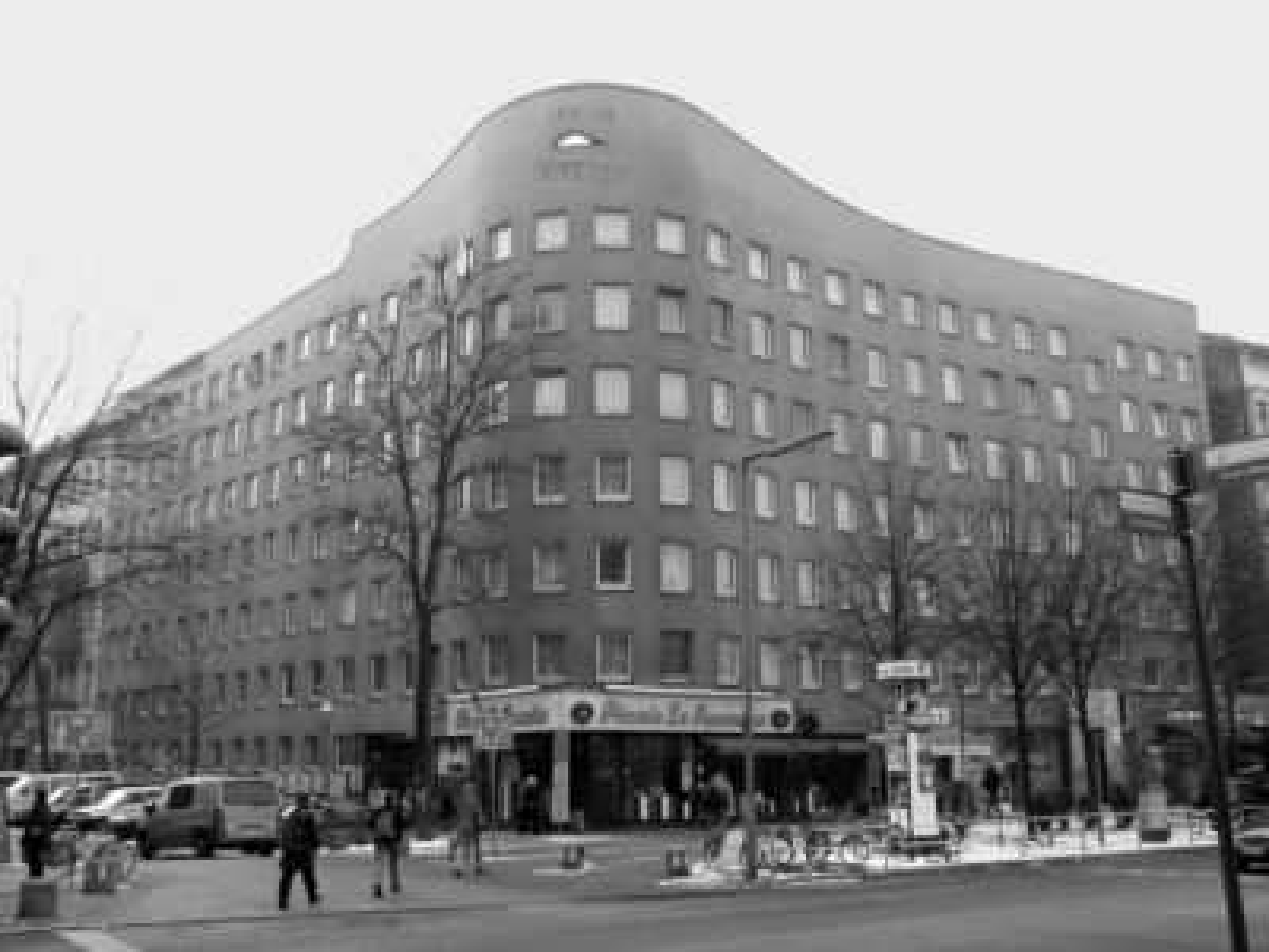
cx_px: 634
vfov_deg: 40.7
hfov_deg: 52.6
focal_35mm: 35
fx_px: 1283
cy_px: 476
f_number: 5.6
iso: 64
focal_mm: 5.8
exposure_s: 1/100
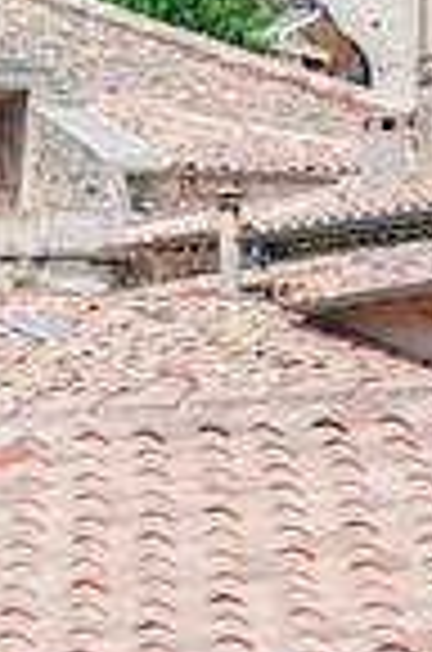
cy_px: -665
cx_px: 68
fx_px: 7433
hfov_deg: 3.3
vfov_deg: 4.9
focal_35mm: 411
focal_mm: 66
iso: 125
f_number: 7.1
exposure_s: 1/500
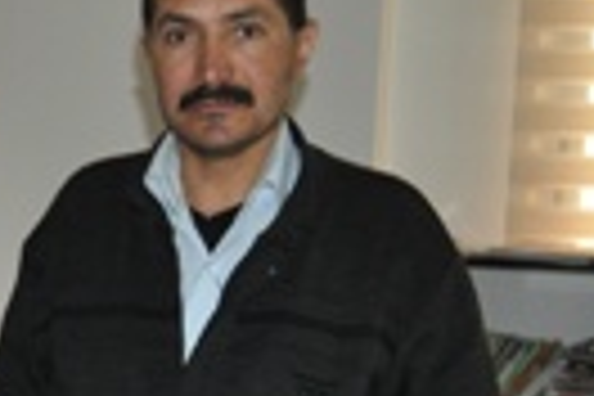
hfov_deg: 19.3
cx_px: -207
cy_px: 396
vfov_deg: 13.9
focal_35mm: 97
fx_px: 1595
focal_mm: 19
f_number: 3.5
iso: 800
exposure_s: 1/60
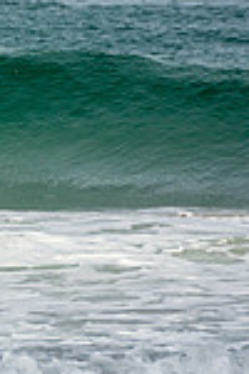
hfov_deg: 1.2
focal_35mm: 1161
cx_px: -413
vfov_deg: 1.8
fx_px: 12044
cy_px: -26
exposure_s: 1/1250
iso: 200
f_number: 5.6
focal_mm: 200
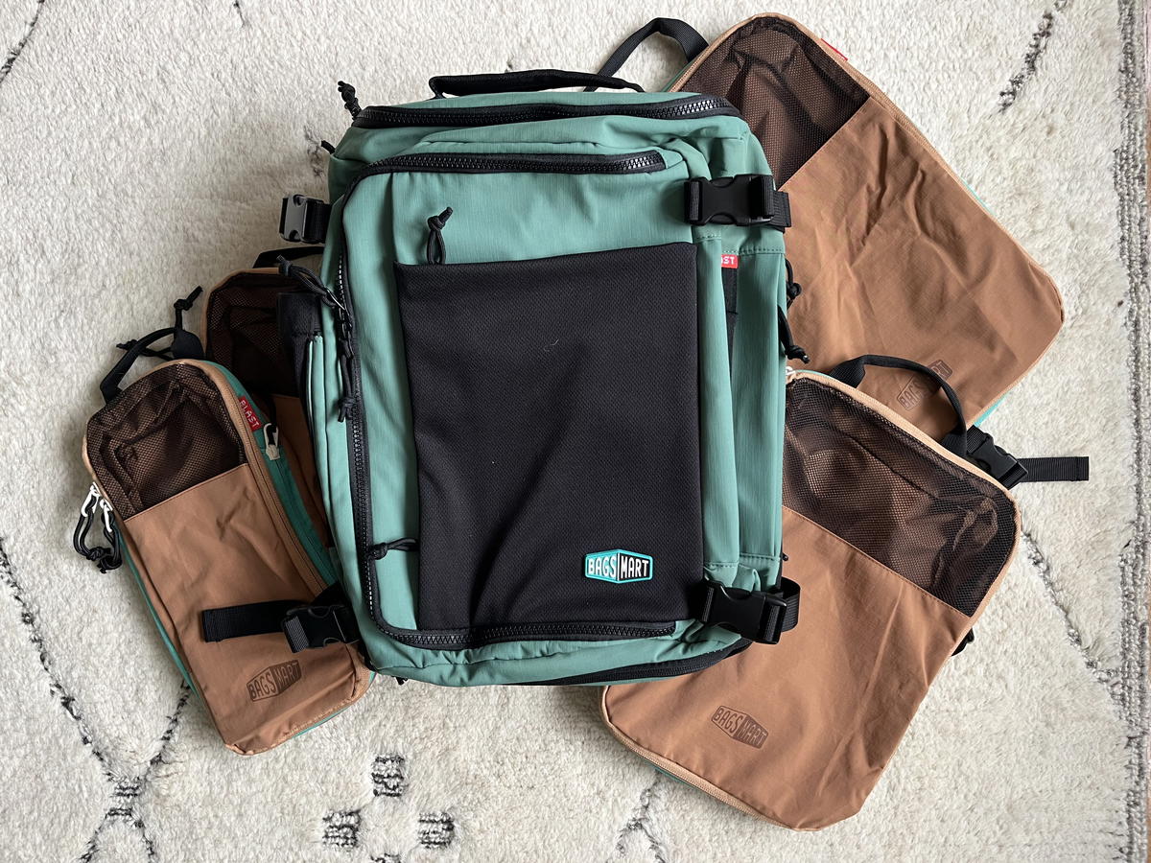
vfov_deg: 53.1
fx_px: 865
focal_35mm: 26
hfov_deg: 67.3
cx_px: 576
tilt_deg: -88.9
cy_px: 432
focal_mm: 5.1
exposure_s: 1/75
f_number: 1.6
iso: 125
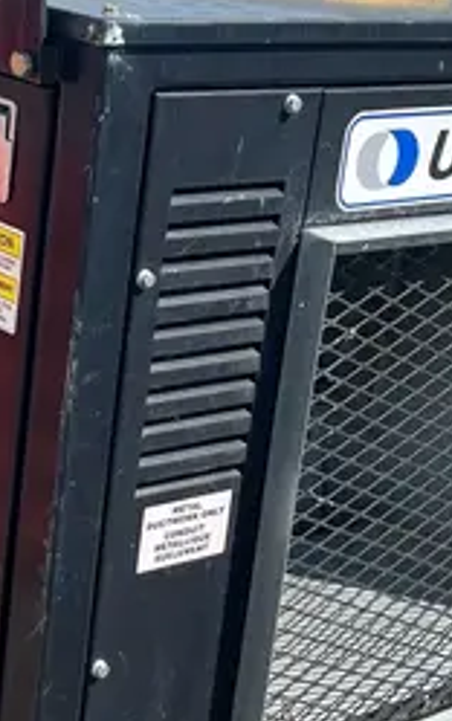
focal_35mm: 81
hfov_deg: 15.8
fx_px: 1594
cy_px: 358
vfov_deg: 25.5
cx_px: -17
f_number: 1.6
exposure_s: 1/2137
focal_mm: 5.1
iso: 50
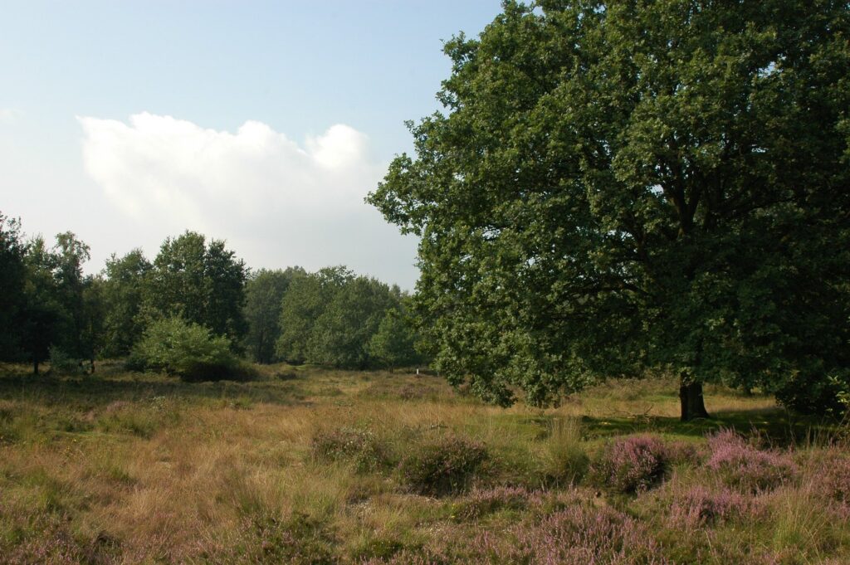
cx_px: 425
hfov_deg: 46.4
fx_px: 991
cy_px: 282
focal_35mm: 42
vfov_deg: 31.8
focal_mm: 28
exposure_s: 1/200
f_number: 10
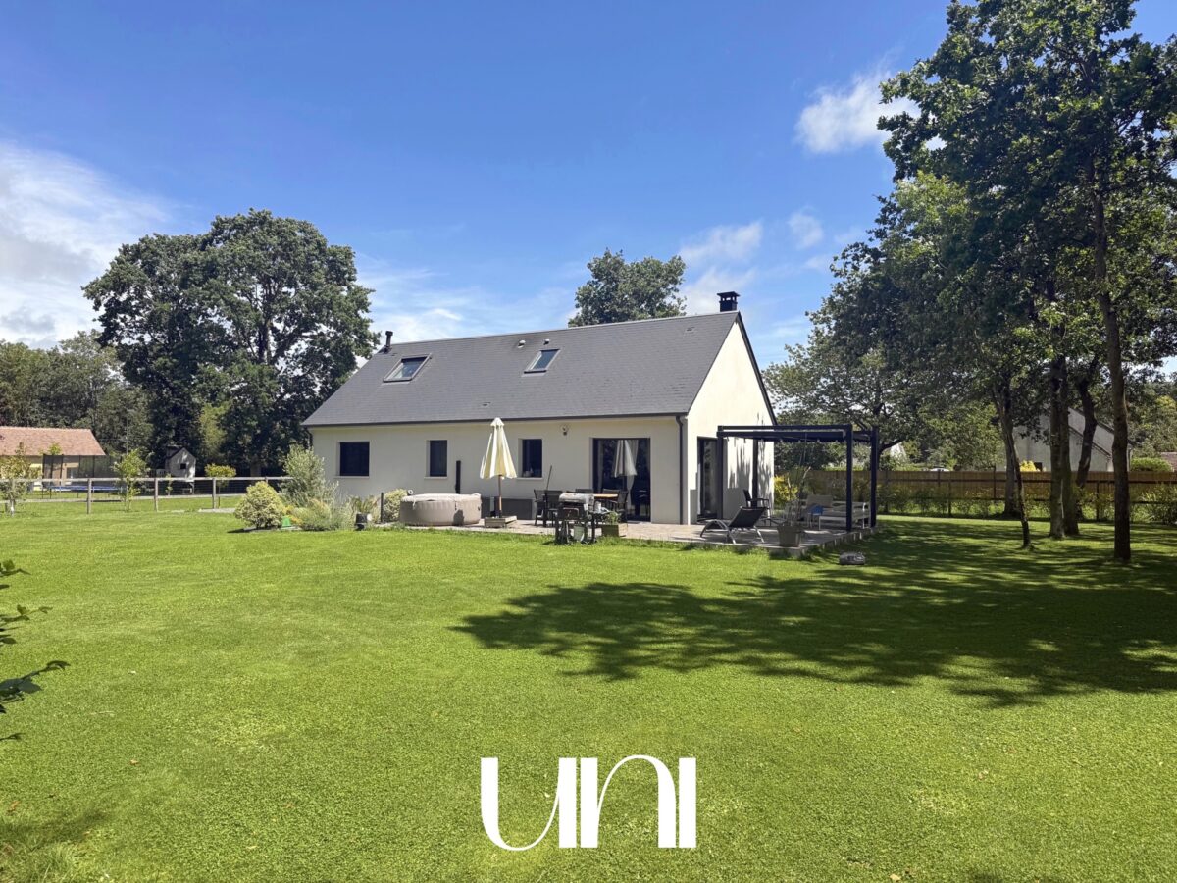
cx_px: 588
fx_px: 816
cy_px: 442
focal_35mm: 24
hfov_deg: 71.6
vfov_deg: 56.8
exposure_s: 1/3425
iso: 80
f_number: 1.78
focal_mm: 6.76
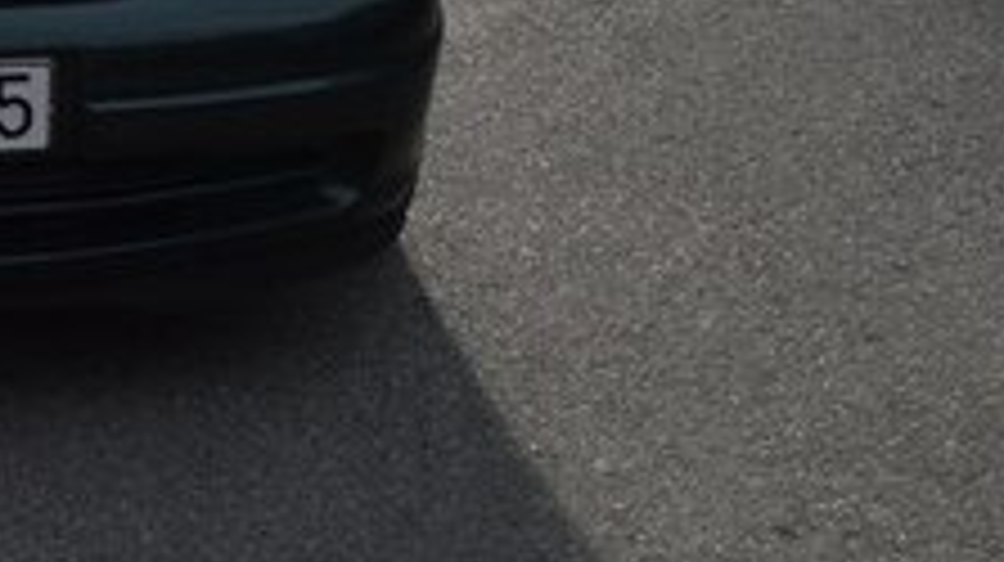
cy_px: -317
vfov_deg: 12.3
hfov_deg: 21.0
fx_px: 2474
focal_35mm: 93
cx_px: -266
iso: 100
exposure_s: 1/200
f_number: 7.1
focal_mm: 20
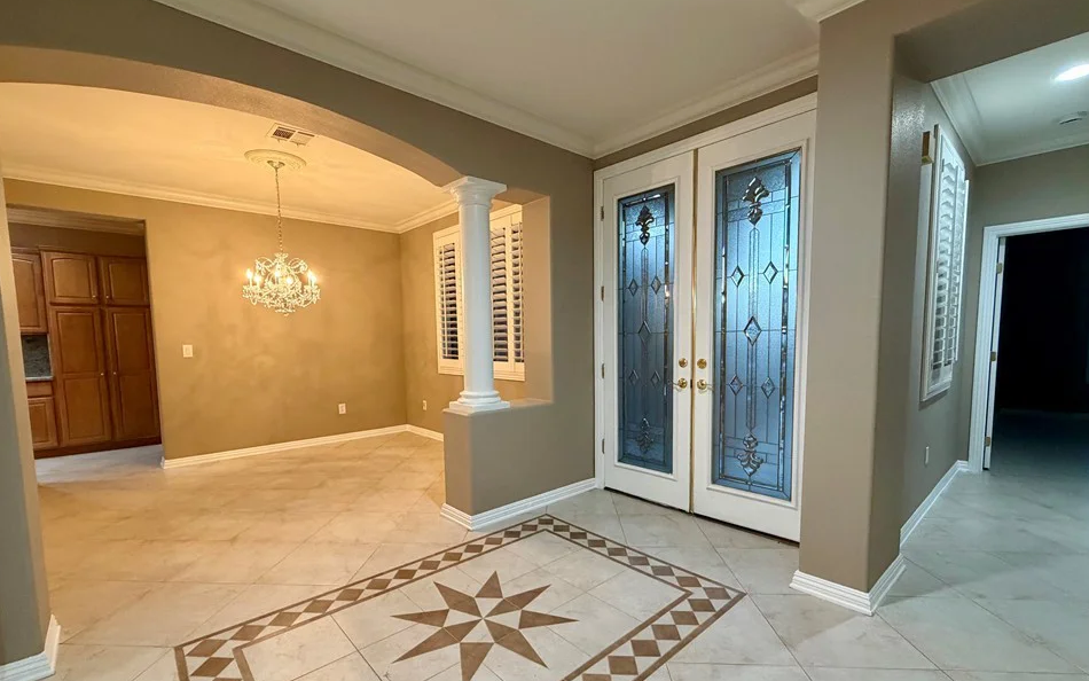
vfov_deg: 71.1
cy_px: 377
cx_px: 532
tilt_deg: -4.7
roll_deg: +1.2
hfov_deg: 97.8
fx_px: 475
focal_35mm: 16
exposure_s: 1/60
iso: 400
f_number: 2.2
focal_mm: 2.22
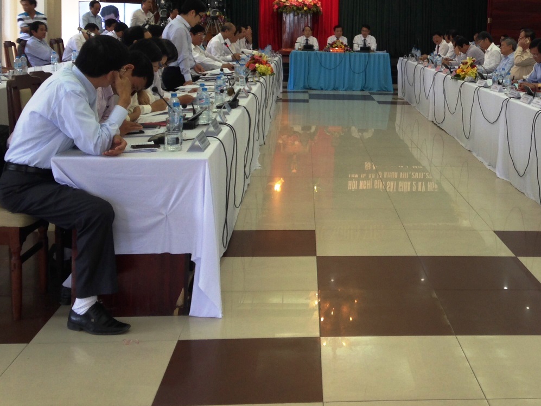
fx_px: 844
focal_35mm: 54
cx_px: 391
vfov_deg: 26.5
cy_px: 80
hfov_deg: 34.9
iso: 50
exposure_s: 1/20
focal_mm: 4.12
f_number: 2.4
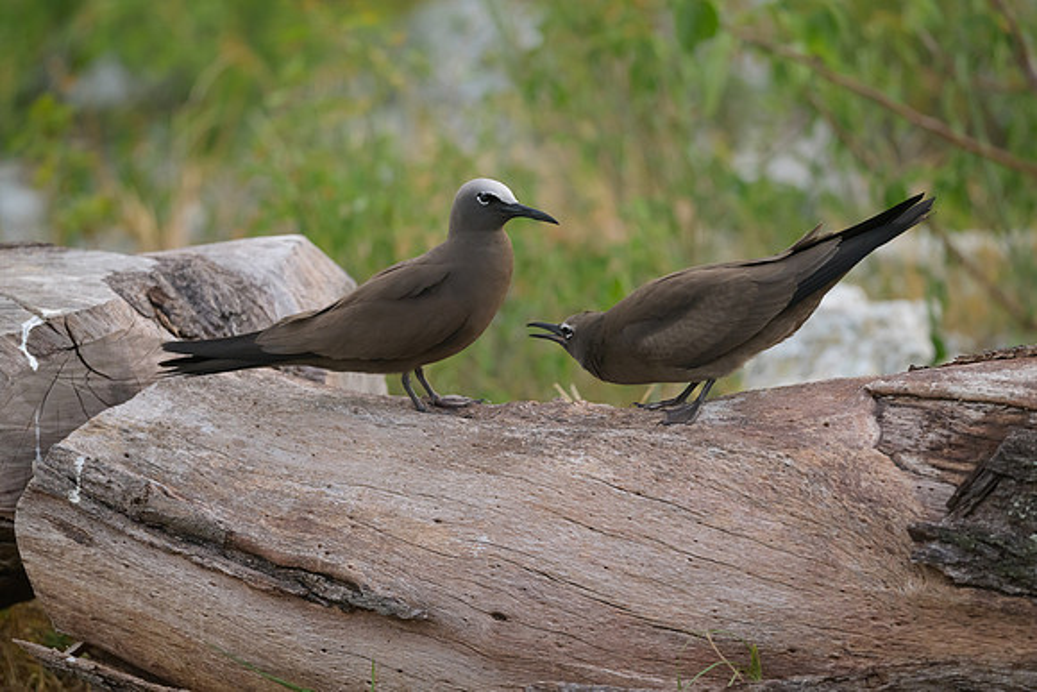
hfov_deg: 4.1
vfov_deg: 2.8
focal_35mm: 500
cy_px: 346
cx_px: 518
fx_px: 14405
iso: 3200
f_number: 5.6
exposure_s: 1/250
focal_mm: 500
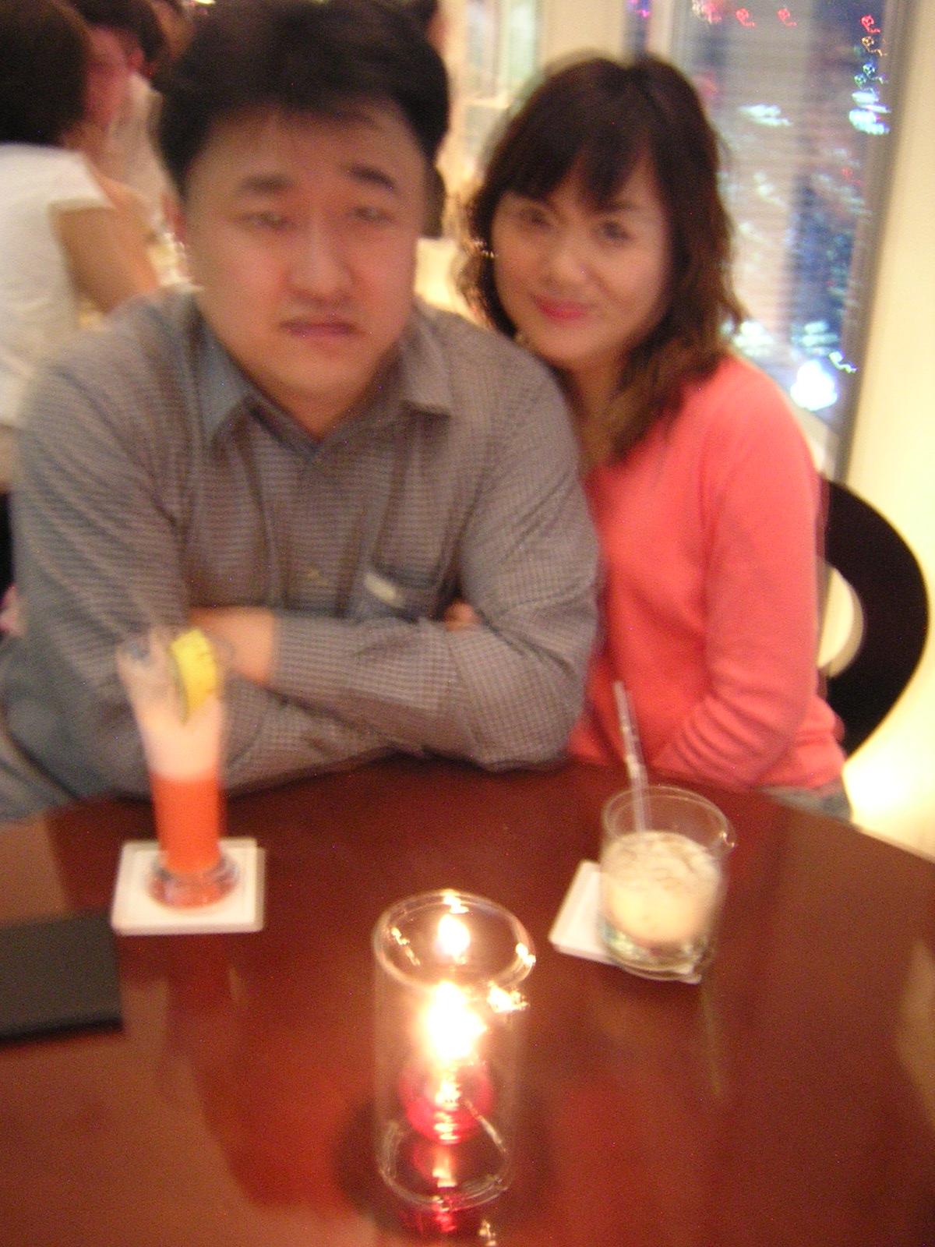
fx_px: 1297
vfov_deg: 51.4
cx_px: 468
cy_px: 624
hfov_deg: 39.7
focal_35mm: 36
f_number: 2.6
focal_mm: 4.7
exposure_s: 2
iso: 400
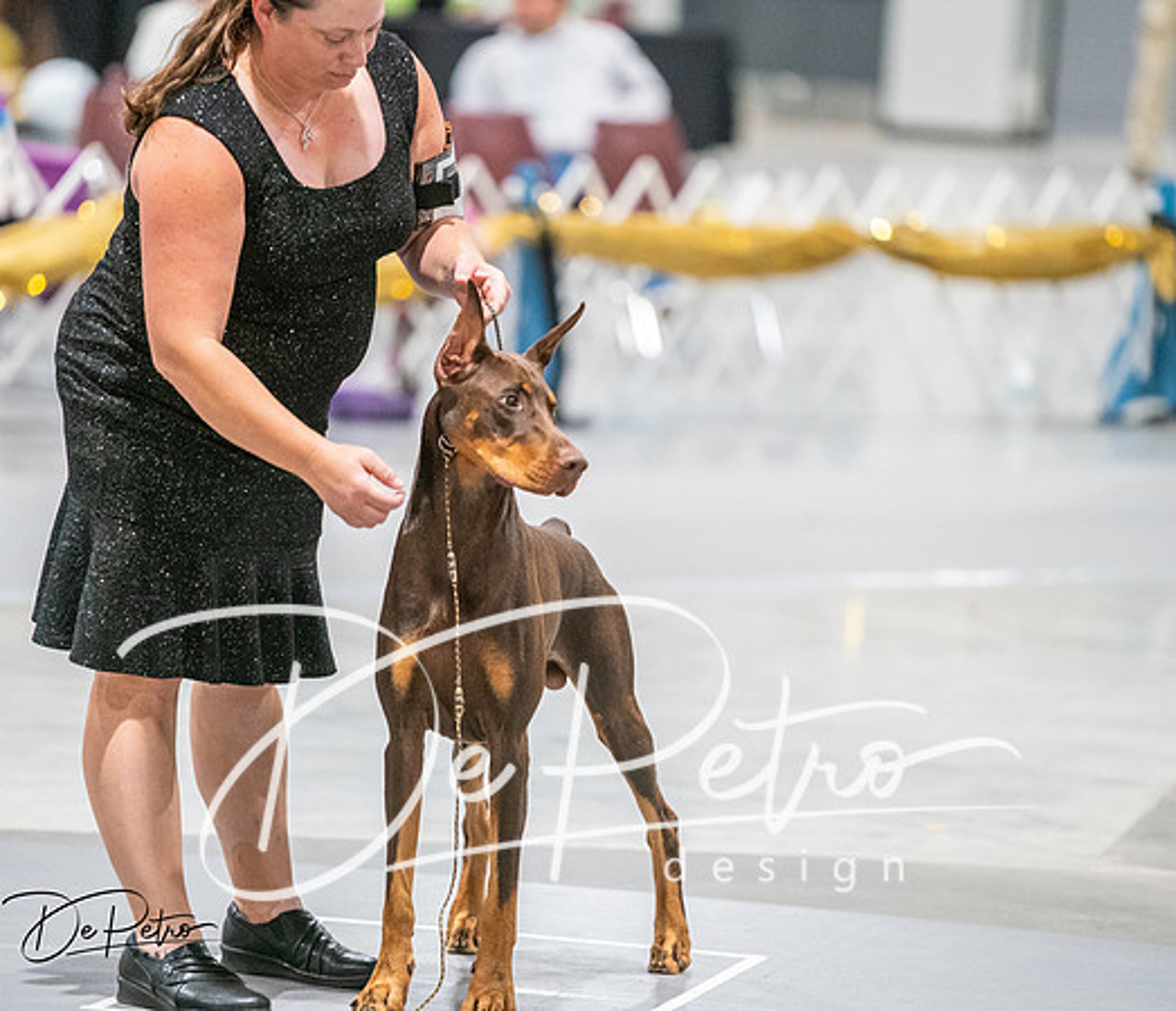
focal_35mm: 235
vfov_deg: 6.9
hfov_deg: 8.0
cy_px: 506
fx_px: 8430
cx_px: 537
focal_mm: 200
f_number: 2.8
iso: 6400
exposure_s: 1/250
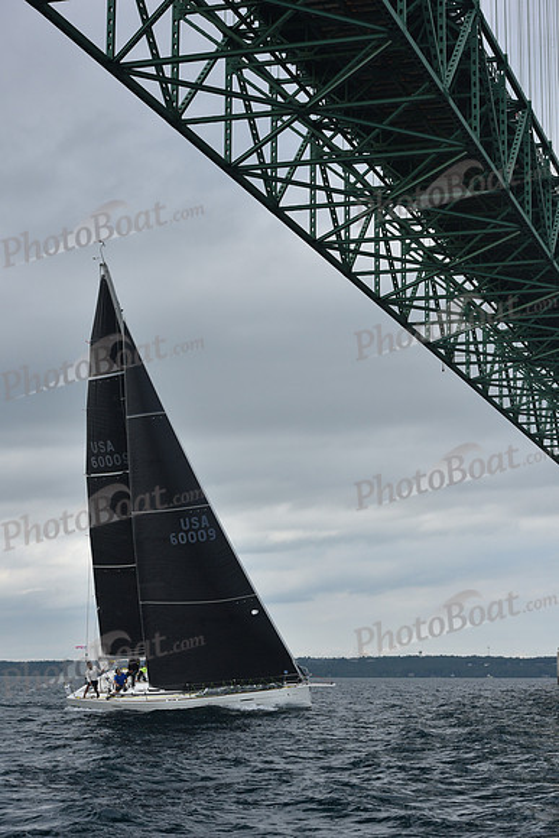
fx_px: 1629
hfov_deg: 19.5
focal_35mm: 70
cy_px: 419
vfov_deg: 28.8
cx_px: 280
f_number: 9
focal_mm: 70
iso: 400
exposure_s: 1/800
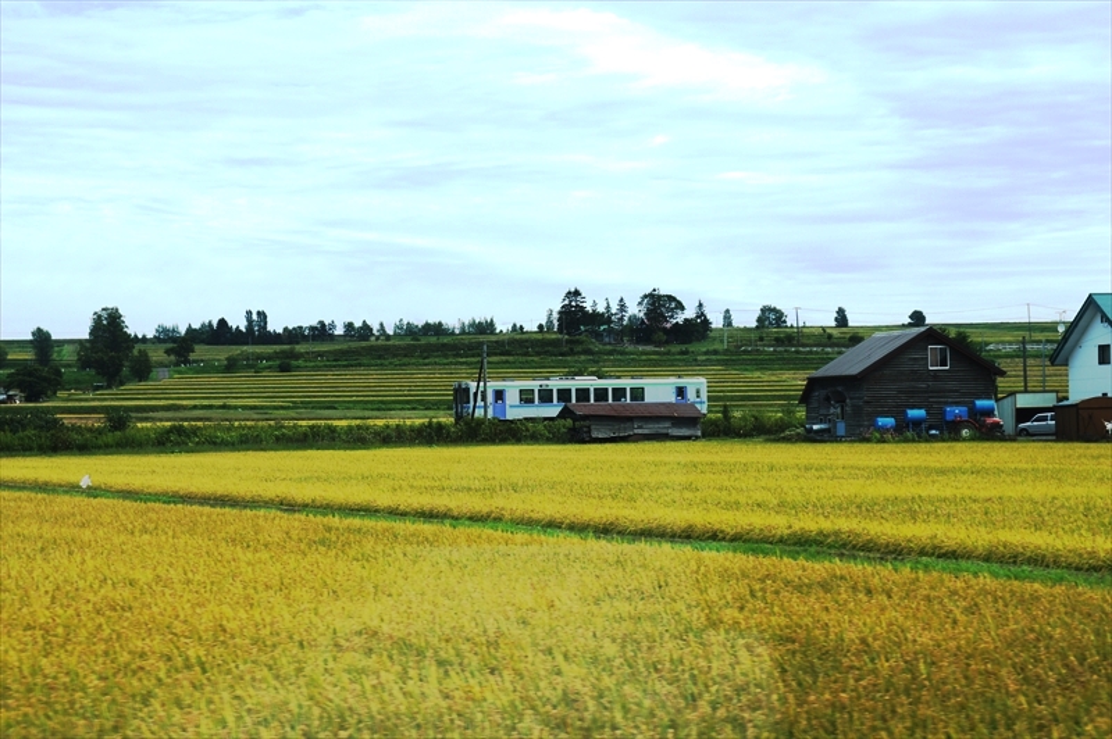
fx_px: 2454
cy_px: 370
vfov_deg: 17.1
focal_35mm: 80
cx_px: 556
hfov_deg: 25.5
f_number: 8
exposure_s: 1/320
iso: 200
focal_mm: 53
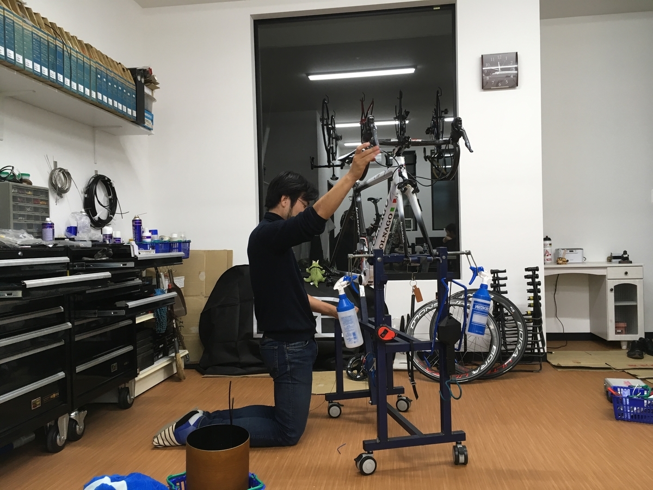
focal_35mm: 29
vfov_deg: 48.2
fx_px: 547
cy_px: 245
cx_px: 326
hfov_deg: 61.7
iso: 80
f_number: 2.2
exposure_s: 1/30
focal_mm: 4.15
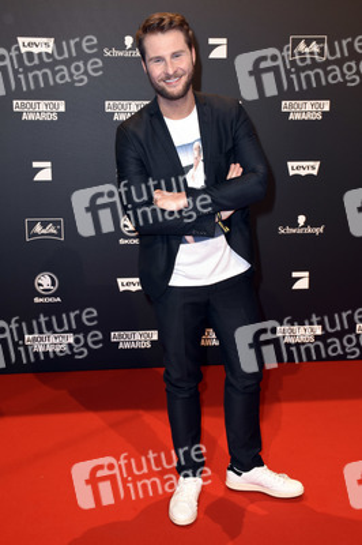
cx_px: 181
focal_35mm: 48
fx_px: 725
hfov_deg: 28.0
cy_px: 272
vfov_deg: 41.1
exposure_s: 1/100
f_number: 6.3
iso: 1000
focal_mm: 32
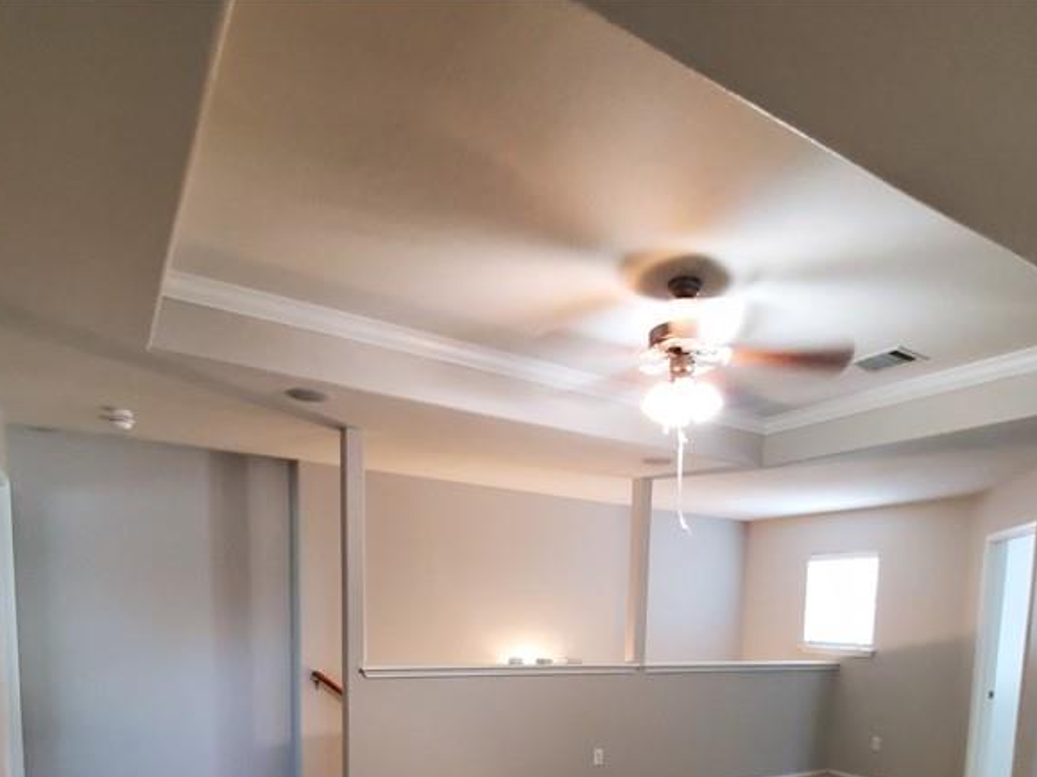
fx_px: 689
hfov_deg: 73.8
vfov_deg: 52.6
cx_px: 553
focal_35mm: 23
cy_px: 682
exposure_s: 1/30
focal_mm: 1.8
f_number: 2.2
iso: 800
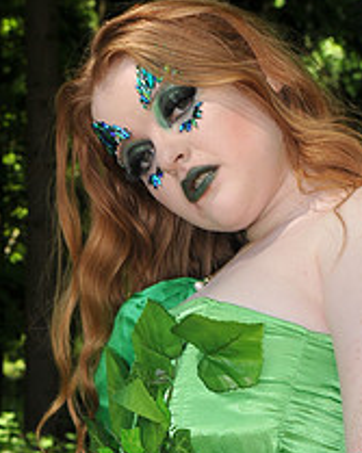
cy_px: 451
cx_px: 170
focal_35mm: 156
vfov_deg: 12.2
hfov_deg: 9.9
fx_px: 2091
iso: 200
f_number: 8
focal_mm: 40
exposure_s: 1/100
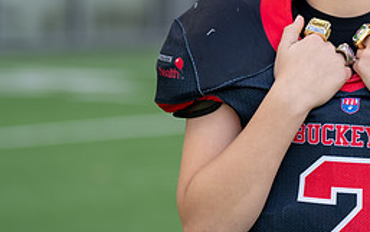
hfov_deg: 8.4
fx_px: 2523
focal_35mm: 250
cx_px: 331
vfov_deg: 5.3
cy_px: 5
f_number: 2.8
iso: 100
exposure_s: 1/400
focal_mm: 105
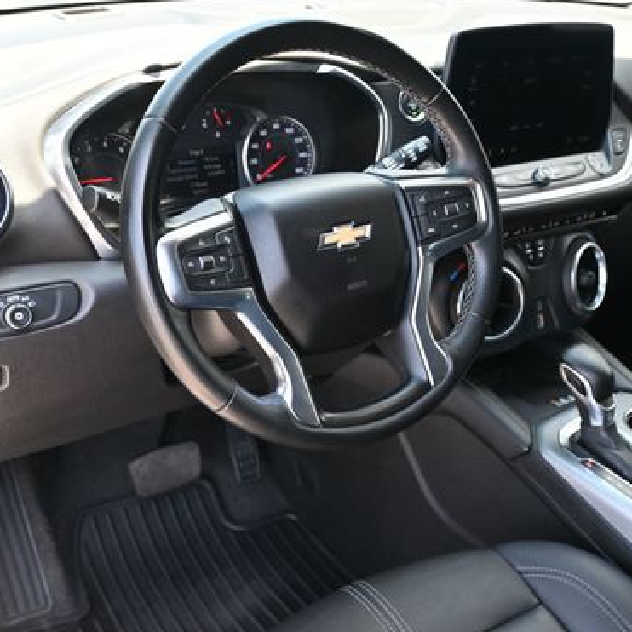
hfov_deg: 38.2
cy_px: 332
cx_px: 376
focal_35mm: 44
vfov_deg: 38.3
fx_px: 909
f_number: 3.8
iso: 640
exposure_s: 1/125
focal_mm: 20
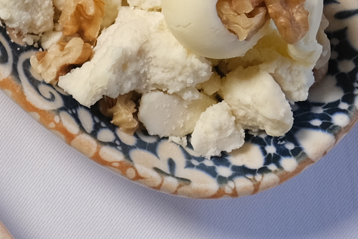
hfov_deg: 9.1
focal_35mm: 197
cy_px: 46
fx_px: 1959
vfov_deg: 7.0
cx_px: -567
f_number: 4
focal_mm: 22
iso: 800
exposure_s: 1/100
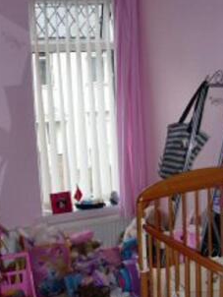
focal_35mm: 55
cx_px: 123
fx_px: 472
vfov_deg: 34.9
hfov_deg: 26.6
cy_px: 132
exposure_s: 1/166
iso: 79
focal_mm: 7.8
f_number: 2.8
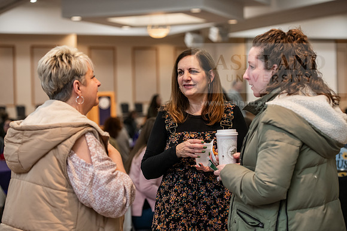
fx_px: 868
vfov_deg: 15.2
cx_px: 174
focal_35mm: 90
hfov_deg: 22.6
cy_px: 116
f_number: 3.5
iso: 1600
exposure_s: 1/160
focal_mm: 90
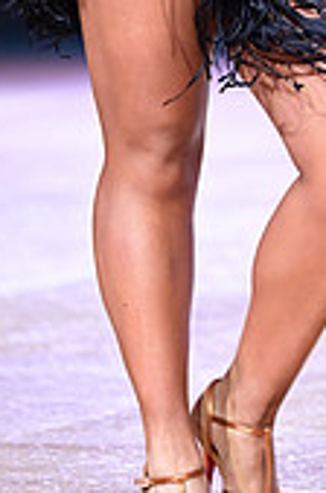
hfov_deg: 2.7
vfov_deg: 4.1
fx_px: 6806
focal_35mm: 499
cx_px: 381
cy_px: -187
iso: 2000
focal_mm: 145
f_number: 2.8
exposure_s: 1/400
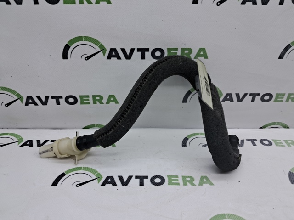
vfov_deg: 51.3
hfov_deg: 65.4
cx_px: 147
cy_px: 110
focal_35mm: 27
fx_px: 229
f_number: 1.8
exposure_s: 1/100
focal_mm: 4
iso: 50
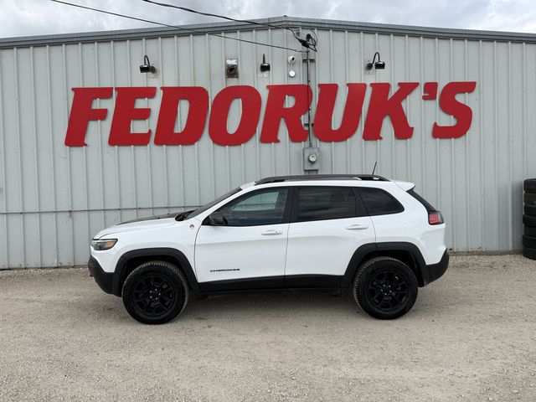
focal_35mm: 24
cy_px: 201
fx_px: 372
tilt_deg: -1.8
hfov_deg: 71.6
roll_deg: +2.0
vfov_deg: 56.8
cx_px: 268
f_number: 1.78
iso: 80
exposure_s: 1/3279
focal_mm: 6.76
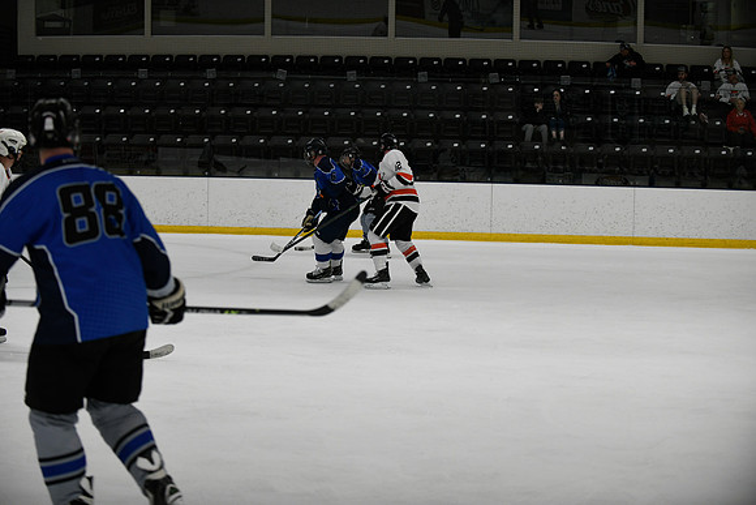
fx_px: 1470
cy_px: 252
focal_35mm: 70
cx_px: 378
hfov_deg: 28.8
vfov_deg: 19.5
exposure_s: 1/640
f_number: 2.8
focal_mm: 70
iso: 1600
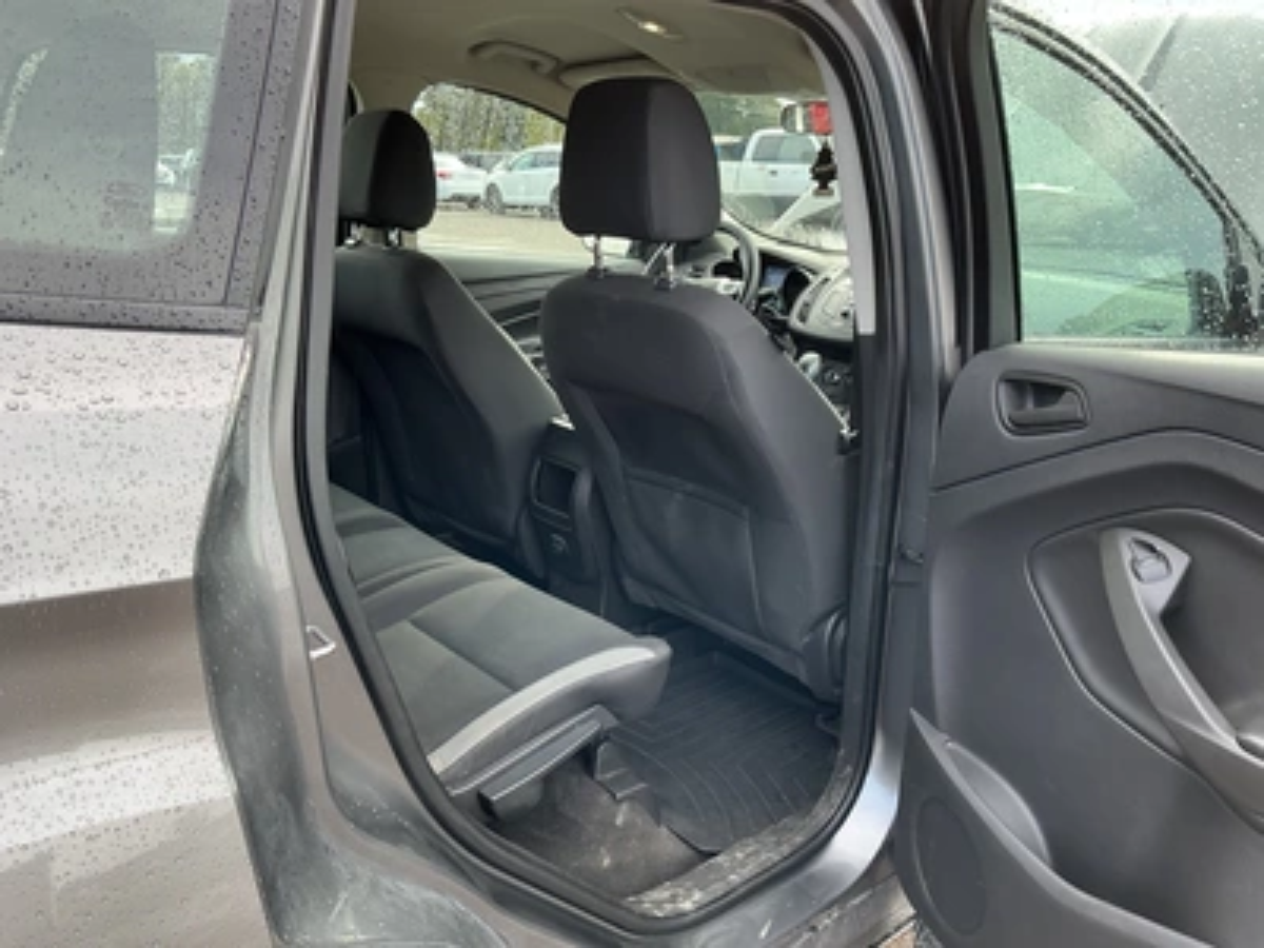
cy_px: 474
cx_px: 632
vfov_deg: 49.7
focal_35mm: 28
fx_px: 1022
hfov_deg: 63.4
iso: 40
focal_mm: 3
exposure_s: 1/122
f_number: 1.8
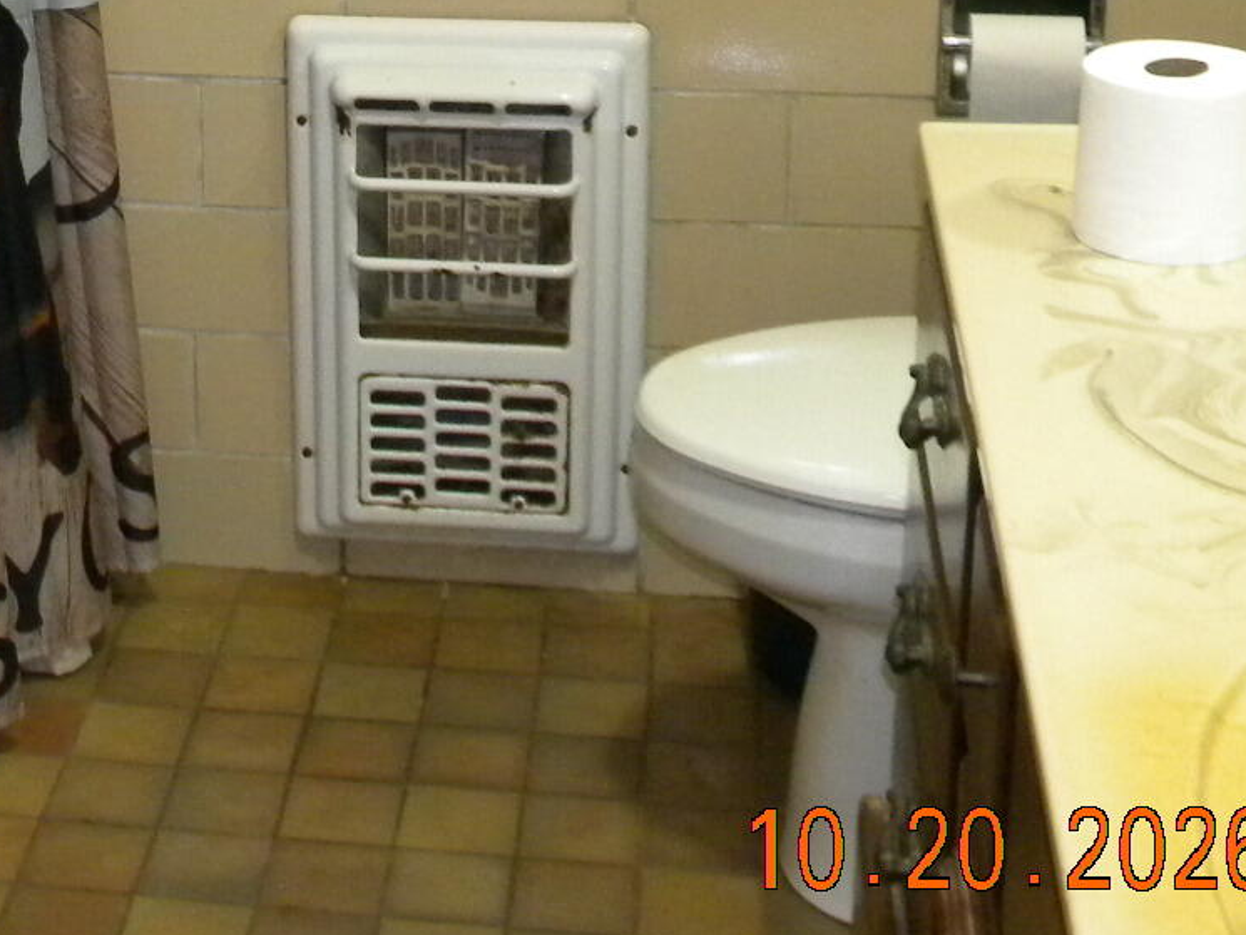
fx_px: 2772
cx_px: 85
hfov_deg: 24.5
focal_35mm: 77
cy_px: -167
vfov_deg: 18.2
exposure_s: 1/26
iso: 400
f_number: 3.5
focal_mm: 5
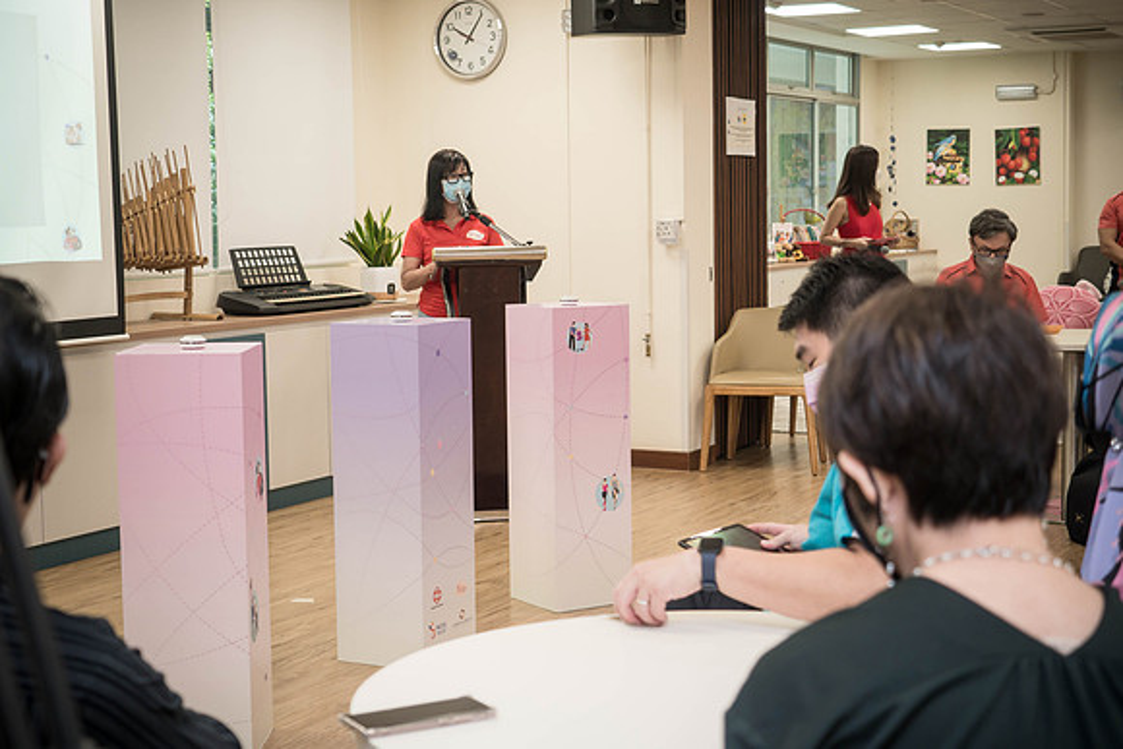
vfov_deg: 22.5
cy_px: 374
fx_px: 1882
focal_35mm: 60
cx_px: 562
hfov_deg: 33.2
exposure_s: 1/125
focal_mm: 28
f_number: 2.8
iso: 500
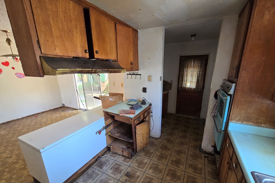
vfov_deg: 81.0
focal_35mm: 14
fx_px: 107
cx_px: 141
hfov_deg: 104.2
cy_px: 101
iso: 320
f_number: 2.2
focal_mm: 2.2
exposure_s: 1/60
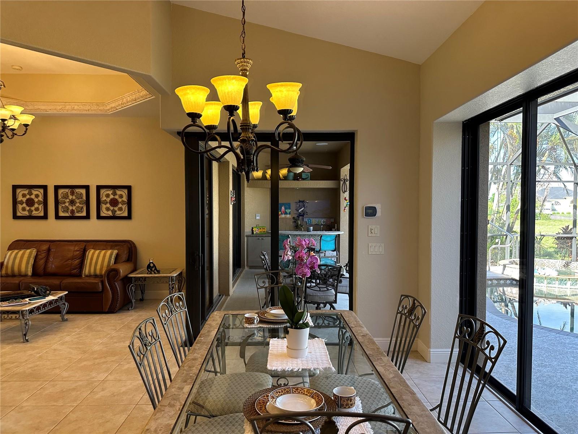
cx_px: 289
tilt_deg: -2.4
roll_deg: -0.5
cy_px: 217
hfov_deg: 71.6
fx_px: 401
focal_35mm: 24
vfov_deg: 56.8
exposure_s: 1/120
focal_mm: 6.86
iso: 200
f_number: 1.78
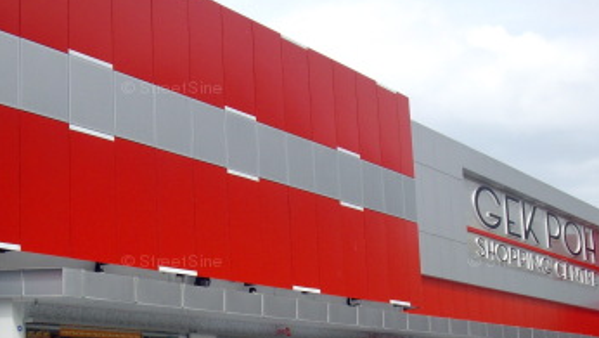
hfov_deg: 32.8
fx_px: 1017
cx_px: 251
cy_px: 263
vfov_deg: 18.7
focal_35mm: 64
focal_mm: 6.2
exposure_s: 1/250
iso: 80
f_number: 5.6
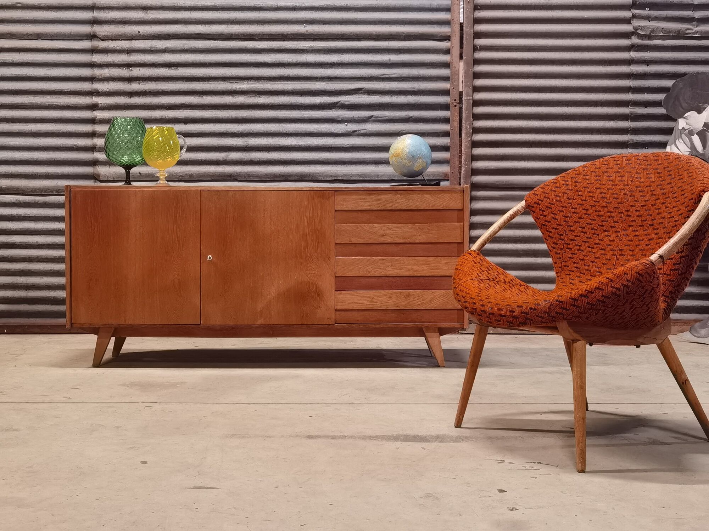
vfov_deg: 35.1
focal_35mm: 41
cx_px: 354
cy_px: 266
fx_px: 840
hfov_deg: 45.8
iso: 800
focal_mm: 6.71
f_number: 1.9
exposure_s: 1/20
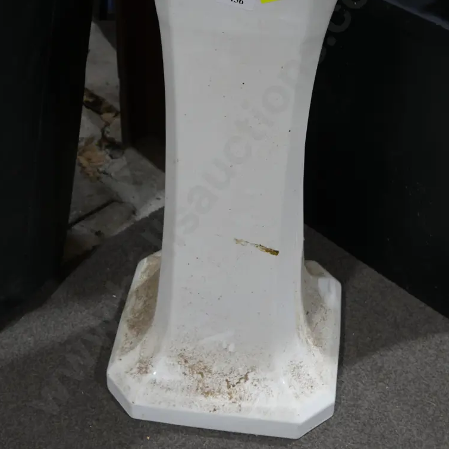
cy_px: 170
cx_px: 222
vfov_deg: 28.5
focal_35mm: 60
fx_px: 880
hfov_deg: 28.6
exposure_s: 1/60
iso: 400
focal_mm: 25
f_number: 5.3
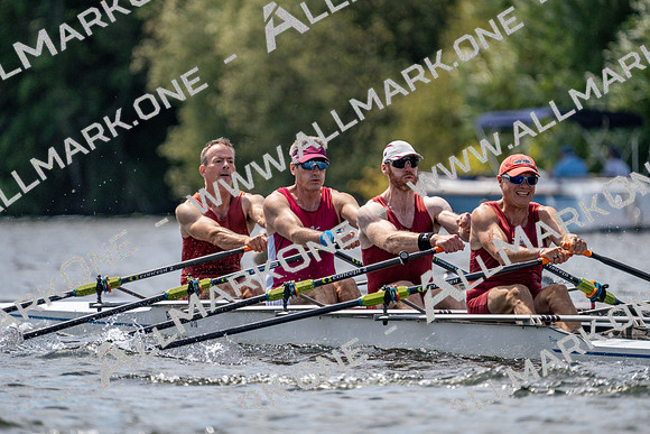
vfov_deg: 2.3
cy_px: 217
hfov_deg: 3.4
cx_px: 325
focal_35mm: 600
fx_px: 10835
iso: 400
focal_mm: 600
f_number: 6.3
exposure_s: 1/2000
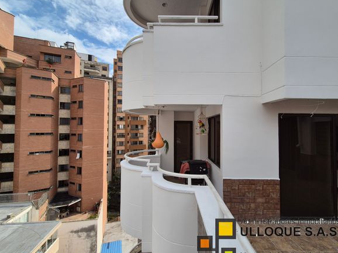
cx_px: 176
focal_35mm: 15
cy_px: 124
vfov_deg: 81.7
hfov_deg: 98.1
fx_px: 146
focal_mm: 2.2
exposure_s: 1/2632
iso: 50
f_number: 2.2
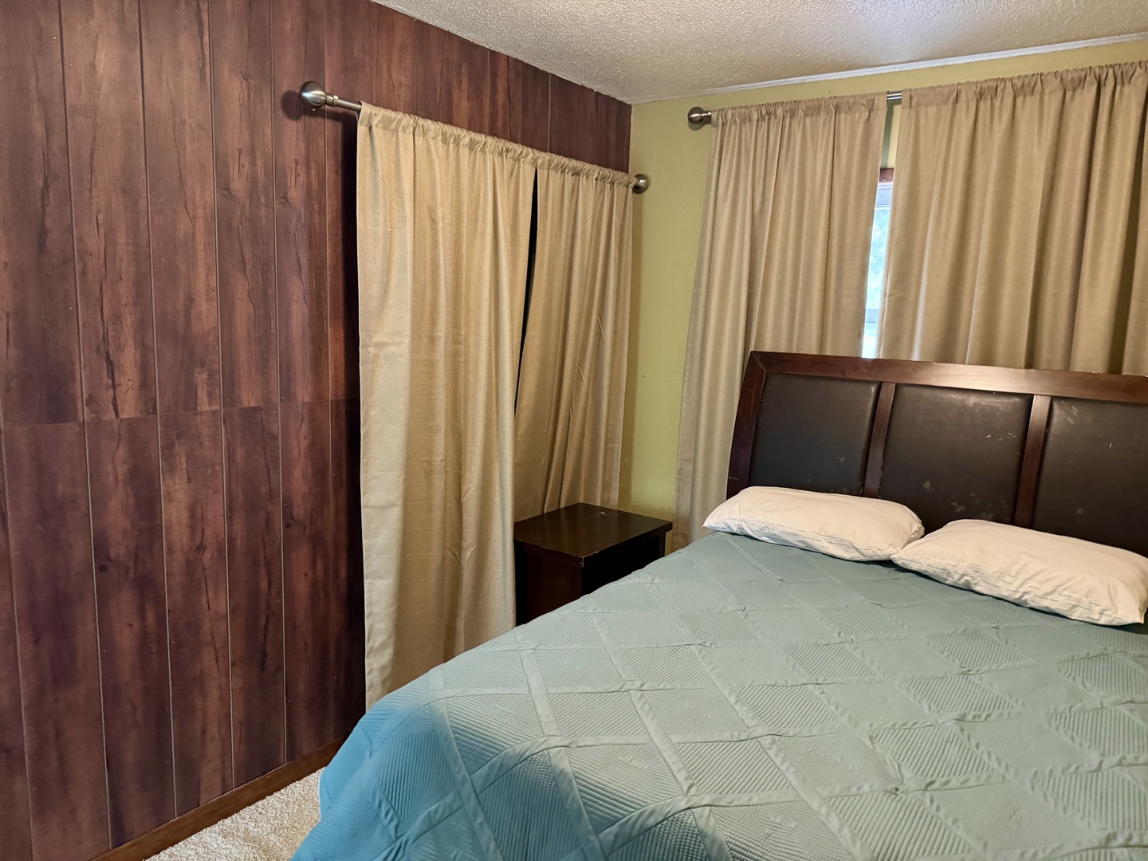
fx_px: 796
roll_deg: -2.7
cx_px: 574
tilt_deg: -9.8
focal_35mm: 24
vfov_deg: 56.8
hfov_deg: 71.6
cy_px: 430
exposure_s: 1/40
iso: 1000
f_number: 1.78
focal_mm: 6.76
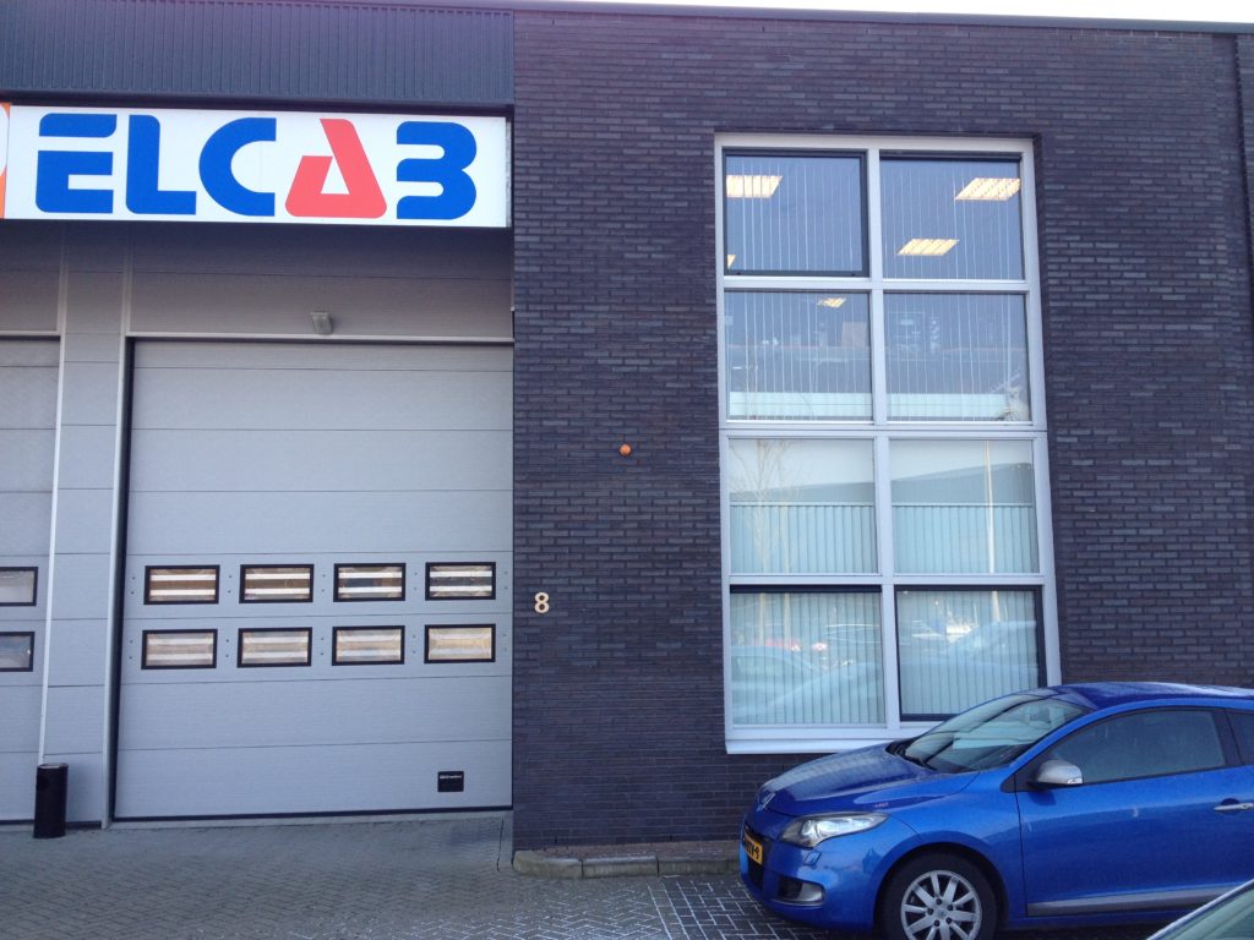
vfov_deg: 40.7
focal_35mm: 35
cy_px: 470
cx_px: 627
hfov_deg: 52.6
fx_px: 1268
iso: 64
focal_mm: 4.28
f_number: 2.4
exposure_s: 1/287
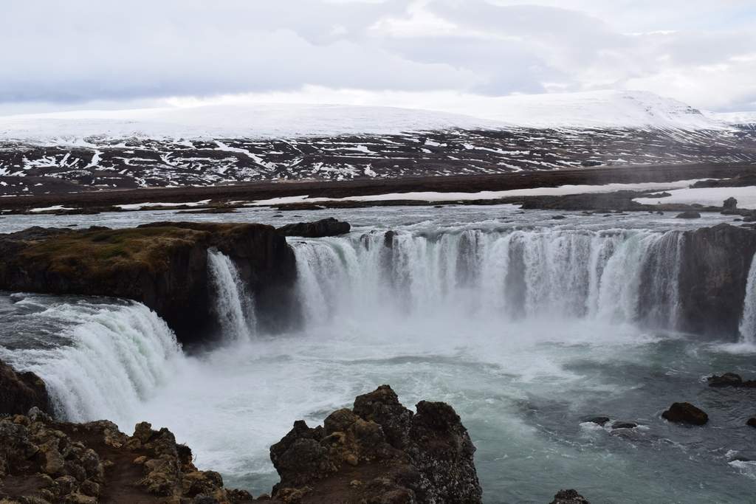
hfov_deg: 51.3
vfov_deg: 35.5
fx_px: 788
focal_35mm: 38
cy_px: 252
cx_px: 378
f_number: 10
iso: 100
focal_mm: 25
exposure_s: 1/200
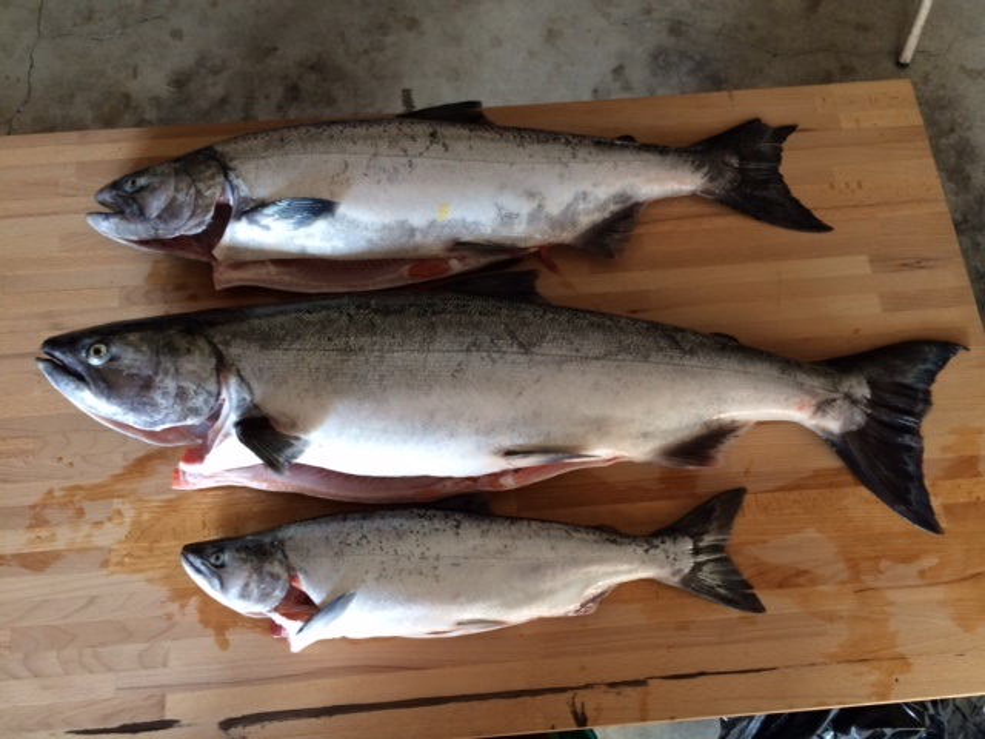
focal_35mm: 29
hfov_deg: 61.7
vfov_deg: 48.2
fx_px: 825
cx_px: 492
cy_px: 370
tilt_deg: -73.3
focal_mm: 4.15
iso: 100
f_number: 2.2
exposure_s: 1/30
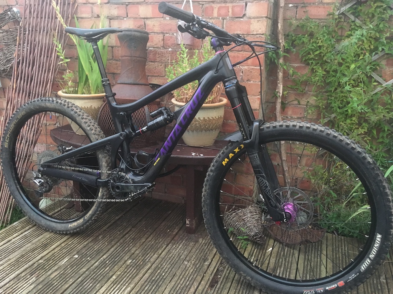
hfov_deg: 61.7
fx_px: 329
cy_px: 147
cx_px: 196
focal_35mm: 29
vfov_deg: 48.2
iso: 200
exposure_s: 1/25
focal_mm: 4.15
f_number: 2.2
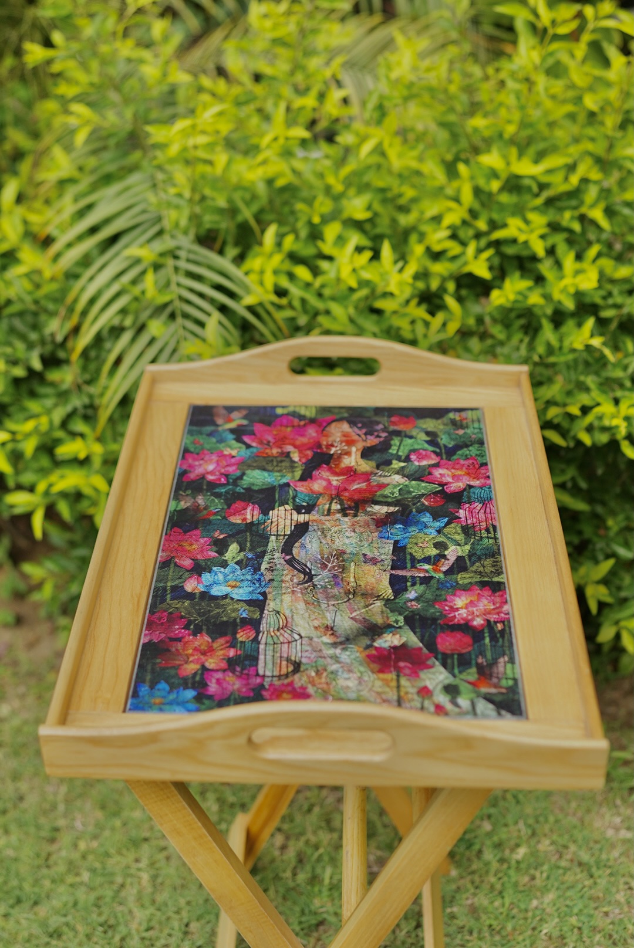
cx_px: 317
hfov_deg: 26.0
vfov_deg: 38.2
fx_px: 1371
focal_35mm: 52
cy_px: 474
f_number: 2
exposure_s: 1/160
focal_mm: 35
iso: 200
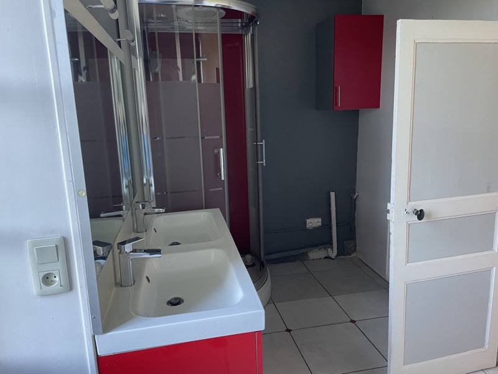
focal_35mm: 26
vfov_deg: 53.1
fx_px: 374
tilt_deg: -10.0
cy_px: 187
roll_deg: +1.9
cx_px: 249
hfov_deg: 67.3
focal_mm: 4.2
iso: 200
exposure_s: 1/60
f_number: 1.6
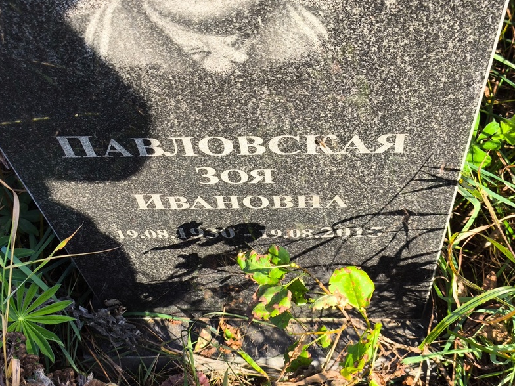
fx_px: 759
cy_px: 192
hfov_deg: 37.5
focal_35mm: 51
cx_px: 255
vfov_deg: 28.6
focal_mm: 4.71
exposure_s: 1/282
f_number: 1.7
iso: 50
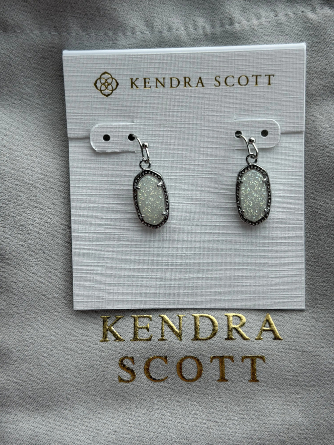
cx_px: 167
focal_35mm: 48
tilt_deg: -79.8
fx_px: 617
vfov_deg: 39.7
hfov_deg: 30.3
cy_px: 222
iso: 64
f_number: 1.78
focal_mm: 6.76
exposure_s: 1/370
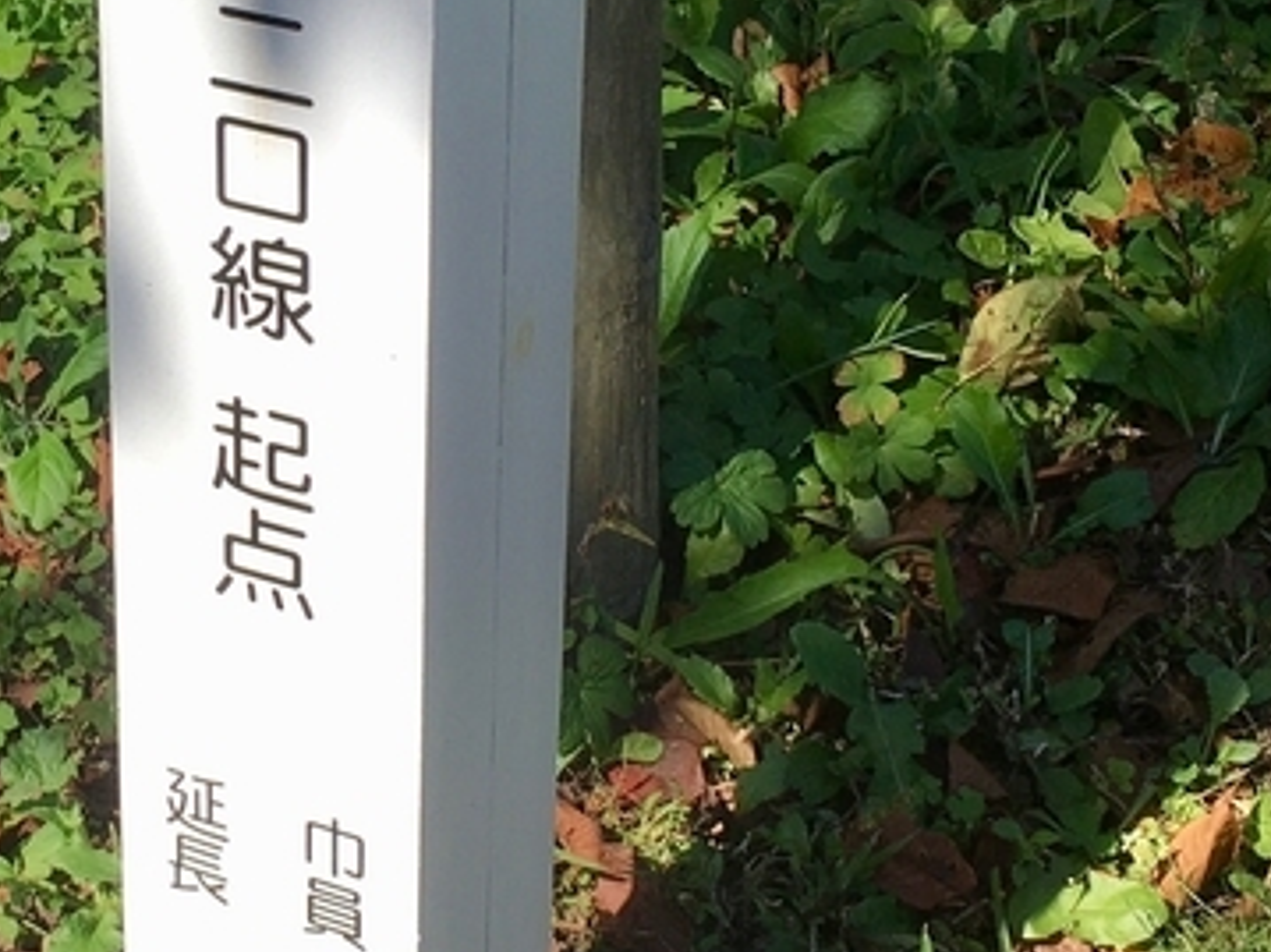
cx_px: 255
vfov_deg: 15.2
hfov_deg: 20.0
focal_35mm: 97
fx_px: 3560
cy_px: 234
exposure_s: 1/1183
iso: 25
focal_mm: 4.15
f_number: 2.2
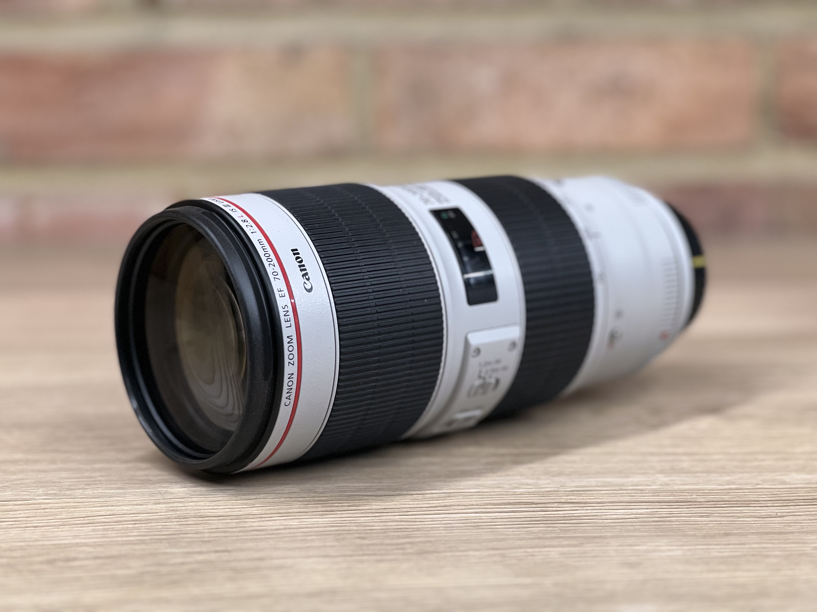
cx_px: 408
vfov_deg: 19.1
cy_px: 306
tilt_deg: -10.9
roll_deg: +0.2
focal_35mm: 77
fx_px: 1817
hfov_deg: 25.3
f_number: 2.8
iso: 160
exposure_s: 1/33
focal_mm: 9
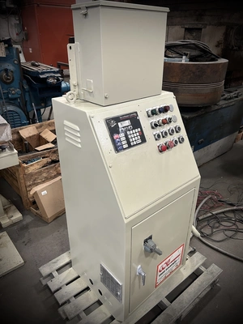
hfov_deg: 53.1
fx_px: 243
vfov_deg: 67.3
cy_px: 162
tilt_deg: -27.6
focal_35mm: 26
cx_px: 122
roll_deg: -1.1
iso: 250
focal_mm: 5.7
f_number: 1.5
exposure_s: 1/60
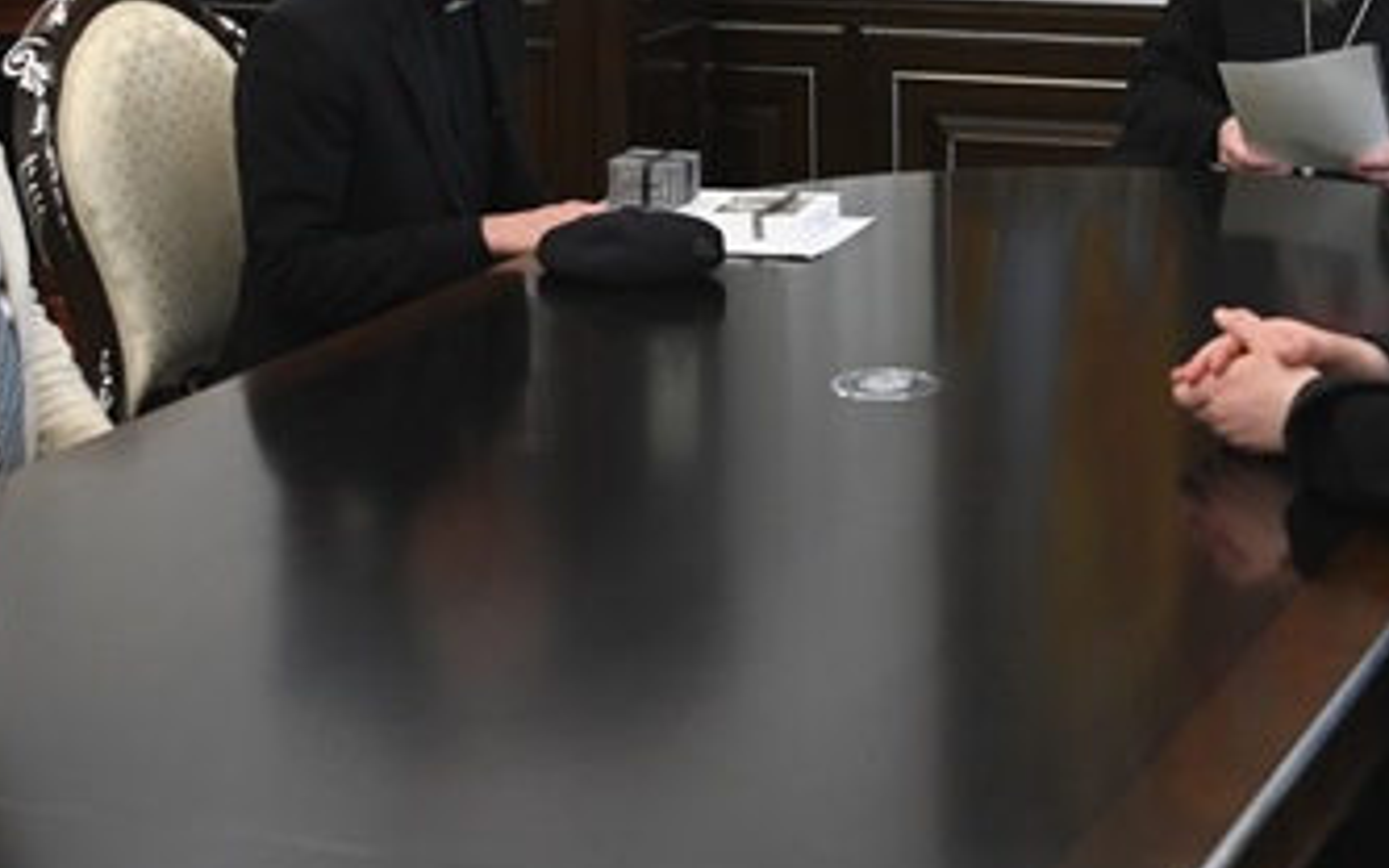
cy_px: -326
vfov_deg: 14.1
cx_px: 968
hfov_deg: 23.4
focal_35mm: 88
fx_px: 3331
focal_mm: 32
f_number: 3.5
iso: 2500
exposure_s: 1/320
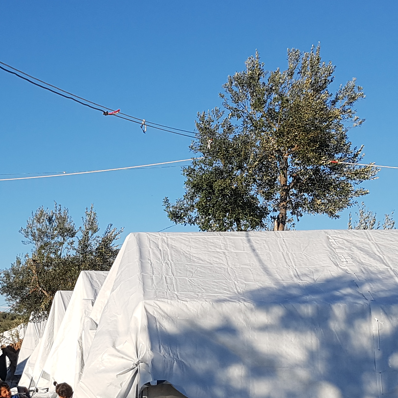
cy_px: 329
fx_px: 924
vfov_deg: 23.9
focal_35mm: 71
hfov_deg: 24.1
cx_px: 113
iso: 50
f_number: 1.7
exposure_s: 1/2728
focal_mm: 4.2
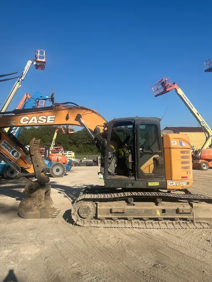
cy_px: 127
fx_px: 237
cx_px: 94
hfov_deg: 48.2
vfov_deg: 61.5
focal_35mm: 29
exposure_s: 1/3831
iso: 50
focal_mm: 5.7
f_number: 1.5
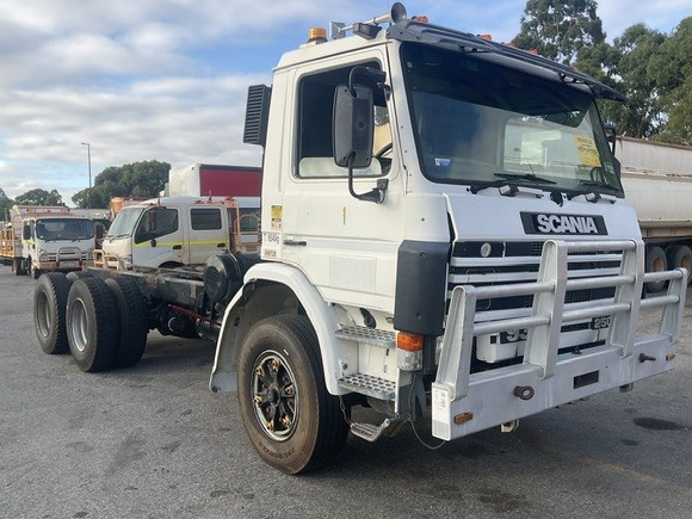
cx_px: 348
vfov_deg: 44.2
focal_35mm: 32
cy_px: 265
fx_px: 640
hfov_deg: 56.8
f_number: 1.8
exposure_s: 1/978
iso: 16
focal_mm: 3
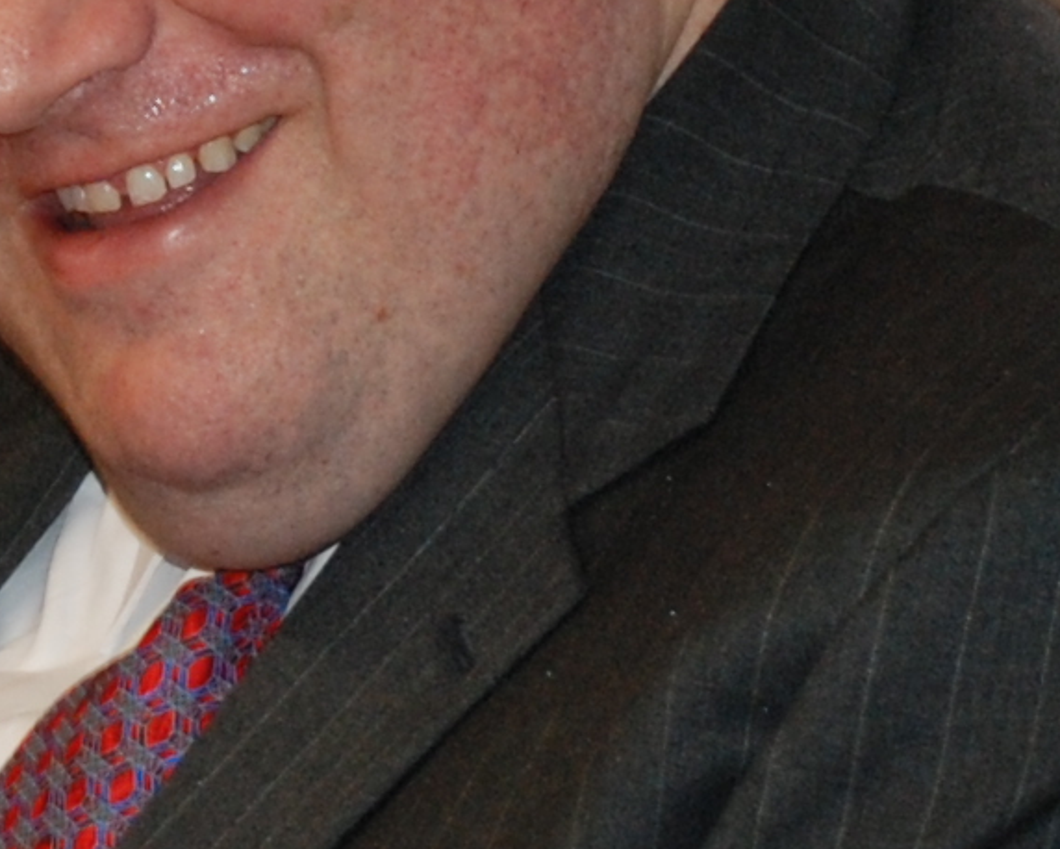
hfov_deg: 3.9
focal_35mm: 496
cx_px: -235
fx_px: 15566
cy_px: 821
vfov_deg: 3.1
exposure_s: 1/60
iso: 320
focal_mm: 52
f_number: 5
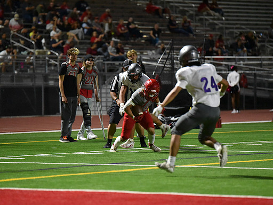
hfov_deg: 9.1
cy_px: 103
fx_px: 1719
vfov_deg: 6.8
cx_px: 138
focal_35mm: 218
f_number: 2.8
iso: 12800
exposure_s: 1/1000
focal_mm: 200
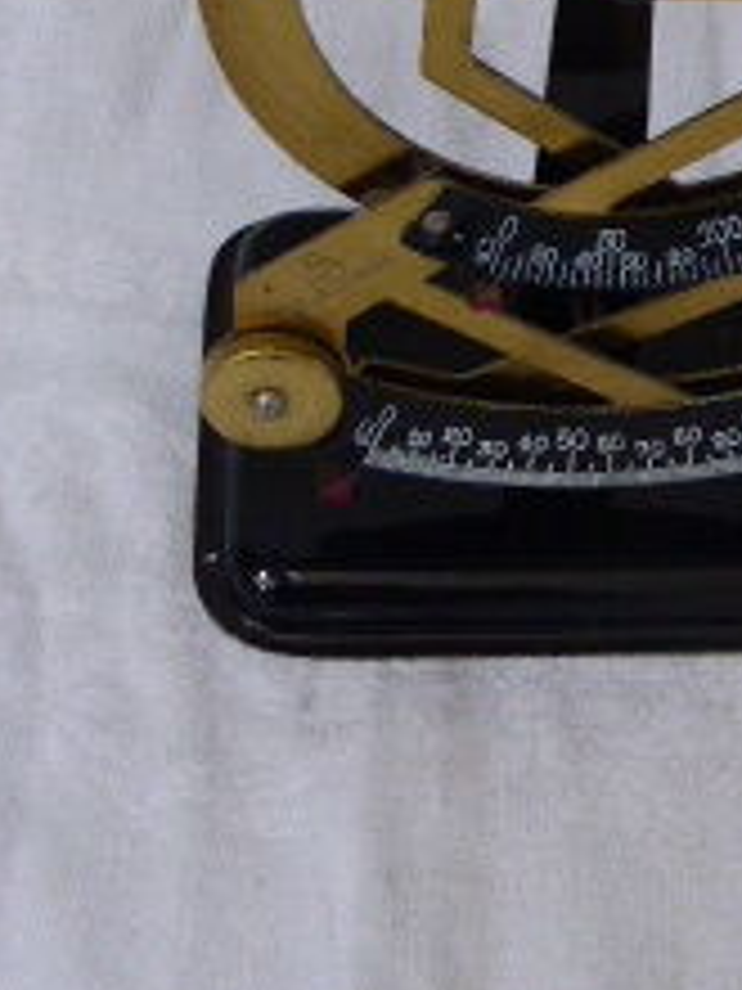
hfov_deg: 16.4
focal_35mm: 90
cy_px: -212
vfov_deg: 20.3
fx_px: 2572
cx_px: 526
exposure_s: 1/60
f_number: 3.6
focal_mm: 5.4
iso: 320
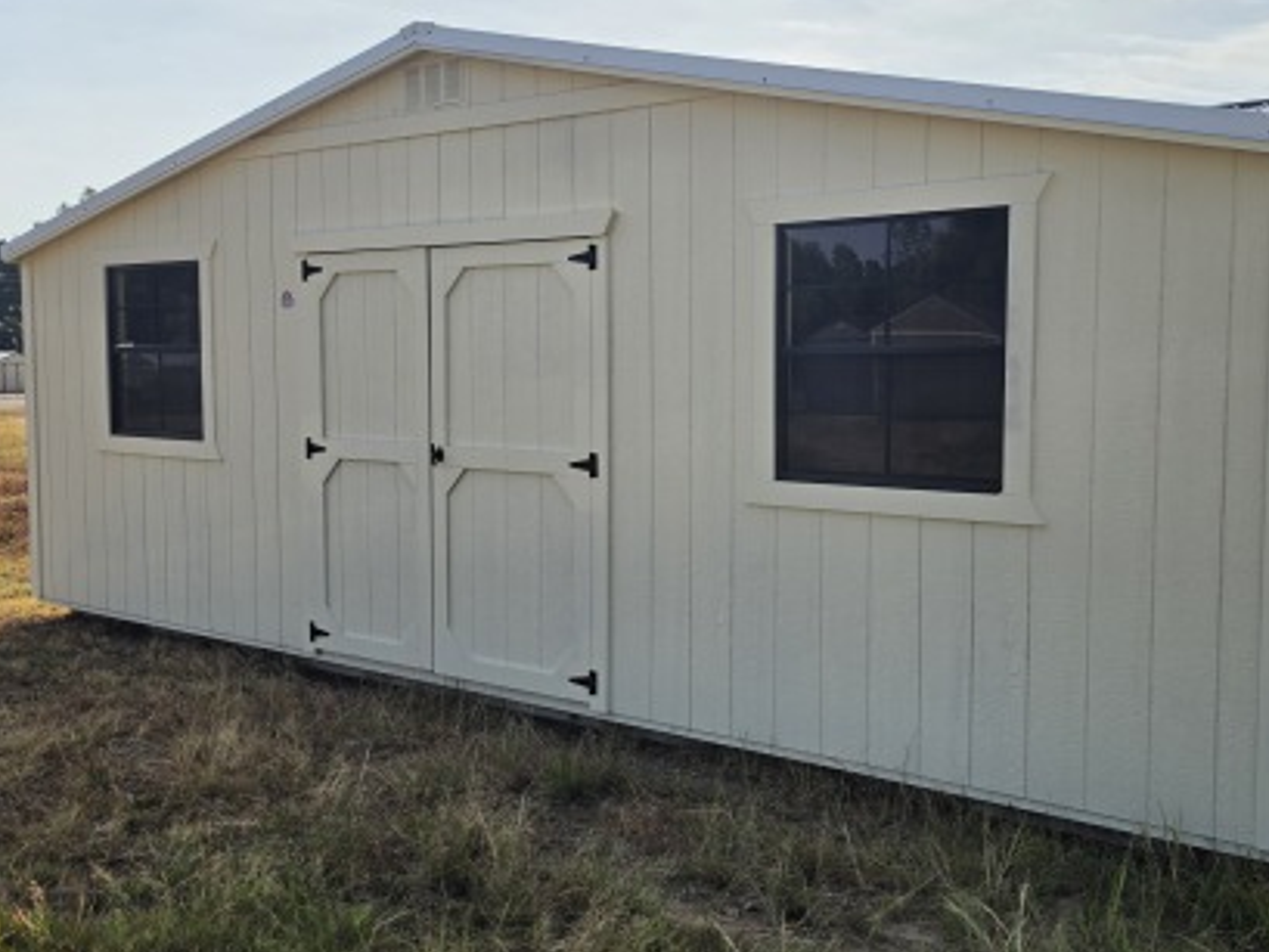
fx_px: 1320
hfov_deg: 50.9
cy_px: 474
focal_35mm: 36
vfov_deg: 39.7
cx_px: 782
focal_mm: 6.5
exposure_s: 1/7939
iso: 25
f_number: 1.4
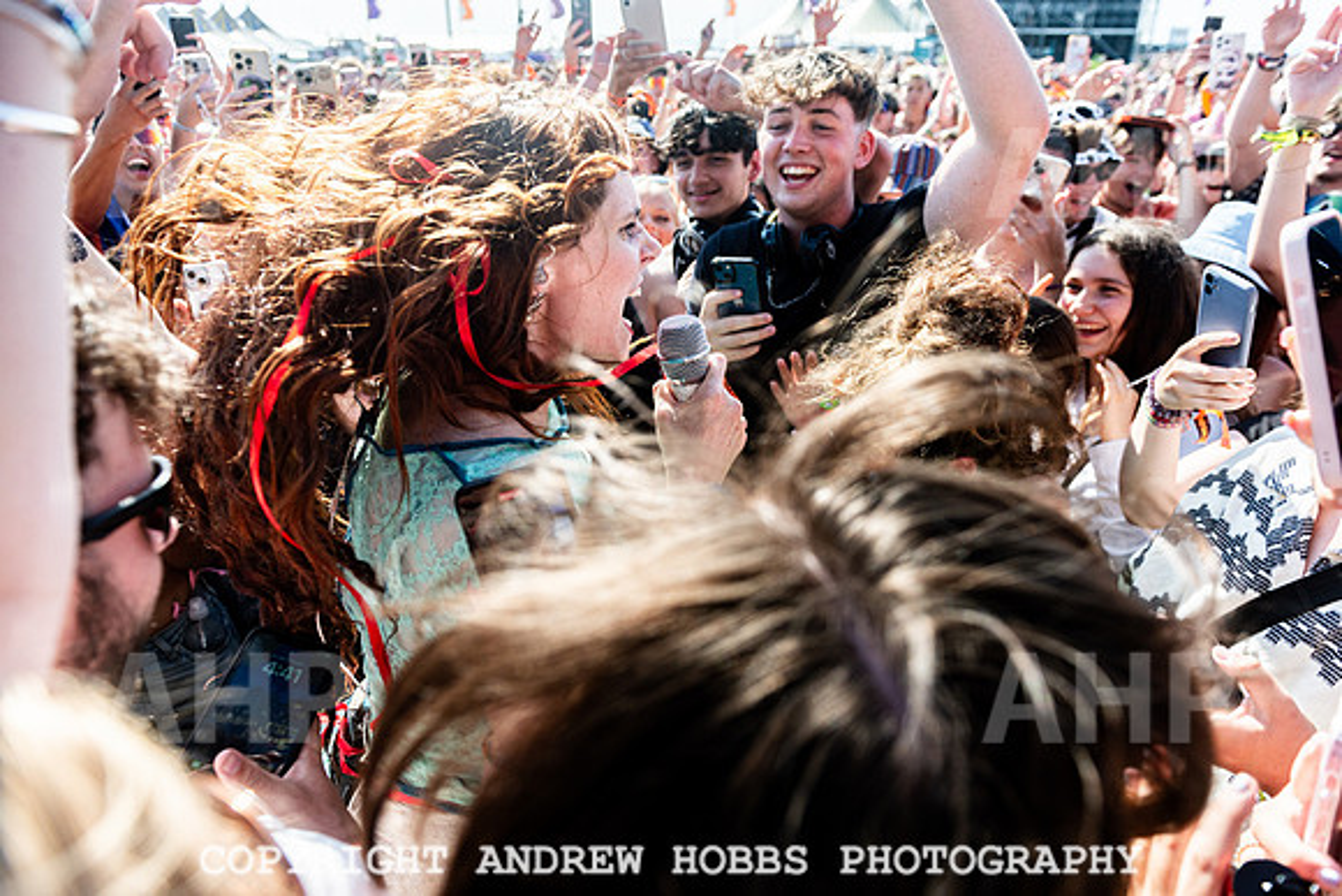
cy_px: 448
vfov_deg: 53.1
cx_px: 671
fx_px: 896
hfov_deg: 73.7
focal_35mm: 24
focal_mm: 24
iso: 400
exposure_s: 1/5000
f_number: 4
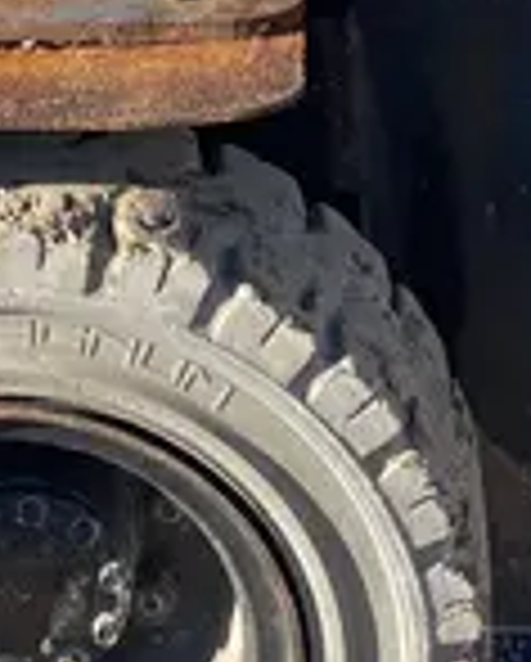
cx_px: 248
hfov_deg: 11.4
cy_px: -655
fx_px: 2666
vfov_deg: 12.5
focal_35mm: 136
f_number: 1.8
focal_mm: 3.99
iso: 20
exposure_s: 1/738
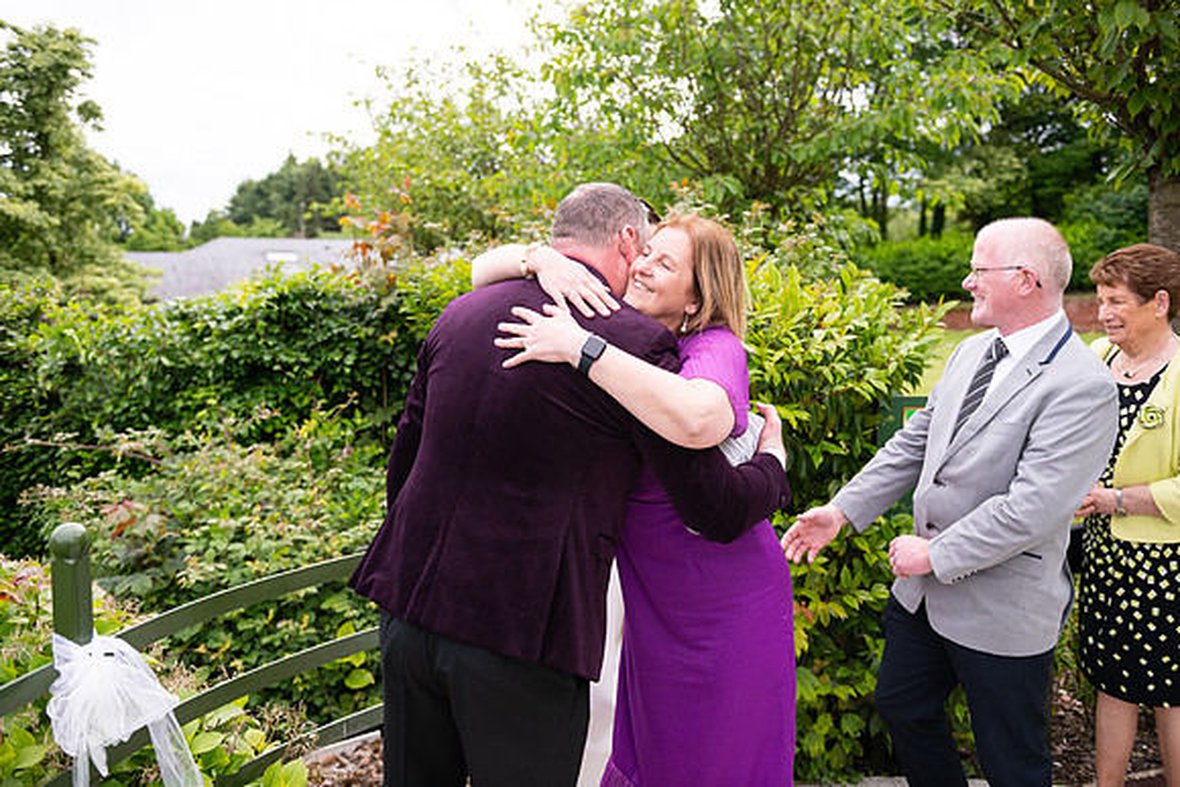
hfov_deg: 58.7
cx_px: 590
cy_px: 394
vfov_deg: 41.1
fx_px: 1049
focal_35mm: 32
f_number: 3.5
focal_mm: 32
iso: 250
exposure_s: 1/1600
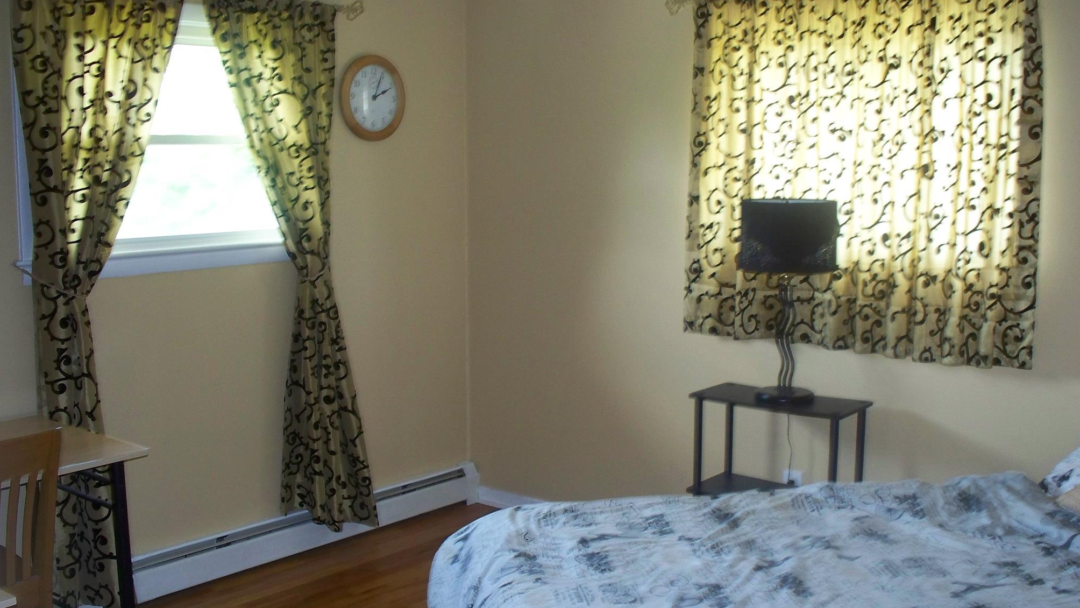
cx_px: 536
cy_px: 335
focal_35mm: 40
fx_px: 1146
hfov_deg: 50.5
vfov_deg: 29.7
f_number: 2.8
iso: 200
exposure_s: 1/40
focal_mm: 7.54
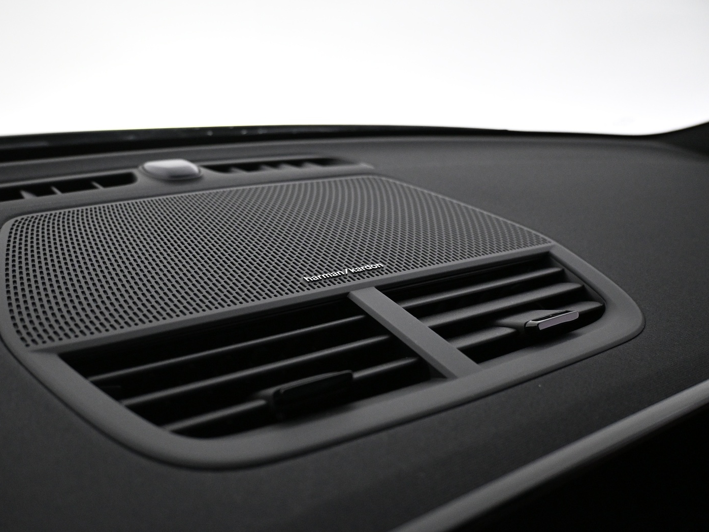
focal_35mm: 29
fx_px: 600
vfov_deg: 47.8
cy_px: 270
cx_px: 303
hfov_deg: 60.9
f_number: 3.5
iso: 2500
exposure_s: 1/125
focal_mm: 17.5
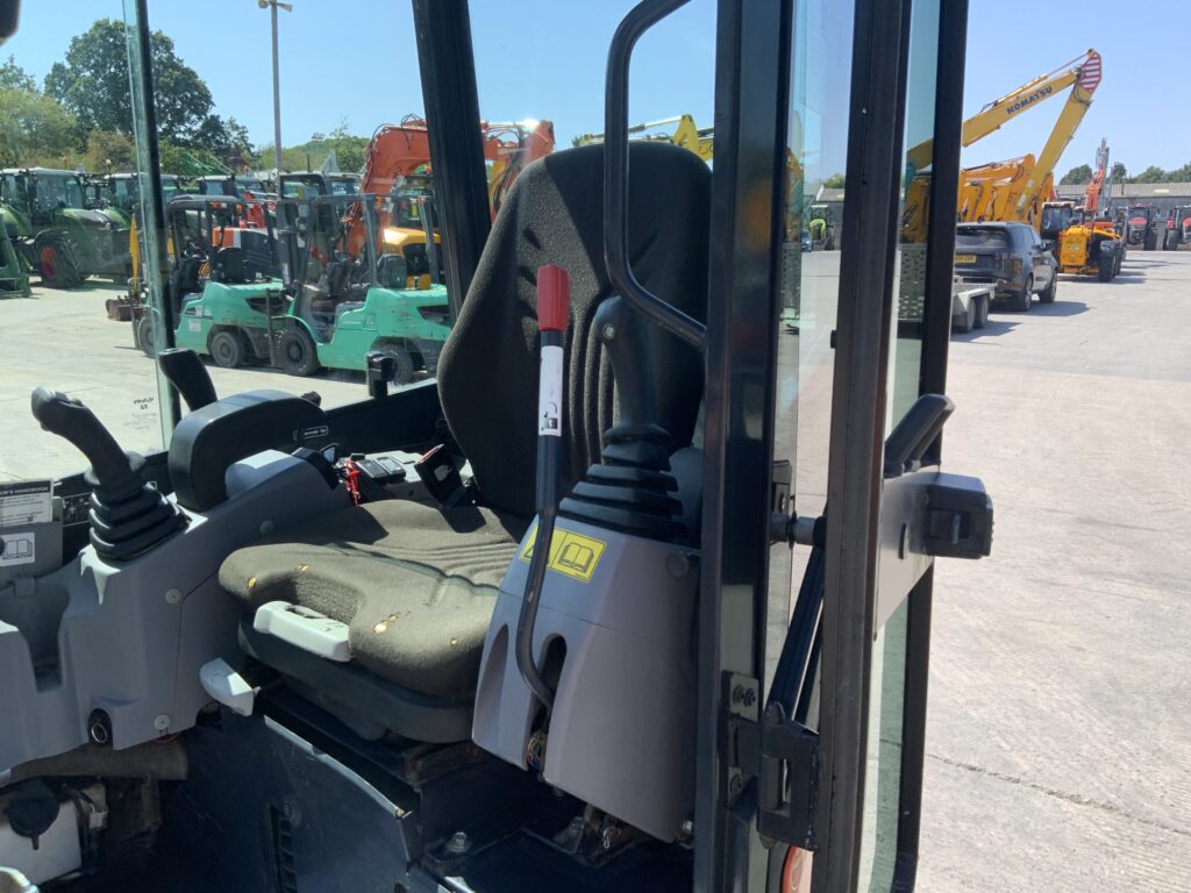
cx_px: 596
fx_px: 998
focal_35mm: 29
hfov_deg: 61.7
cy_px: 446
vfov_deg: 48.2
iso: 16
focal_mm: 3
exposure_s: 1/709
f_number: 1.8
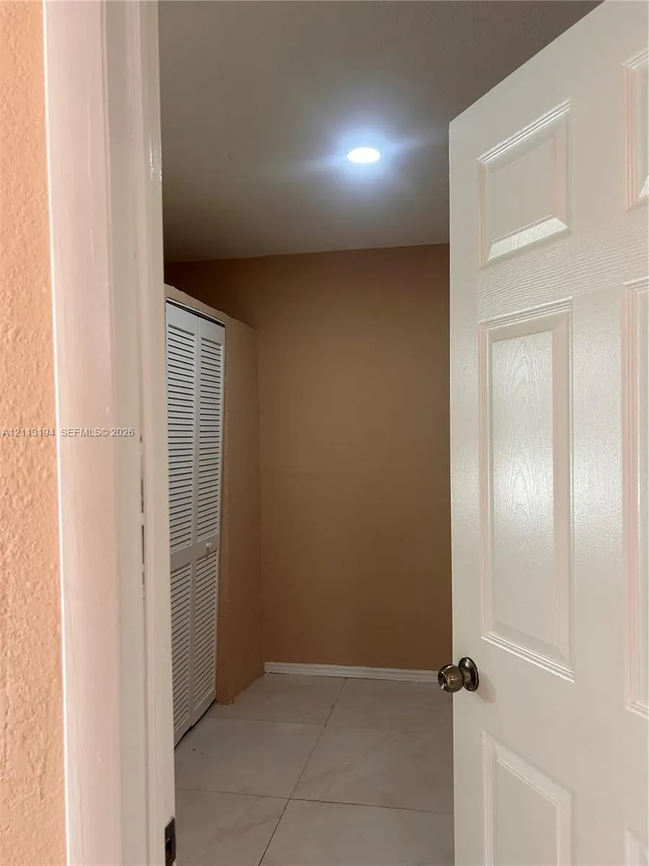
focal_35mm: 26
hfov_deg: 53.1
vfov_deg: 67.3
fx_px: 650
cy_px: 433
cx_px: 324
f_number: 1.5
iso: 125
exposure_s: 1/120
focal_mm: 5.7
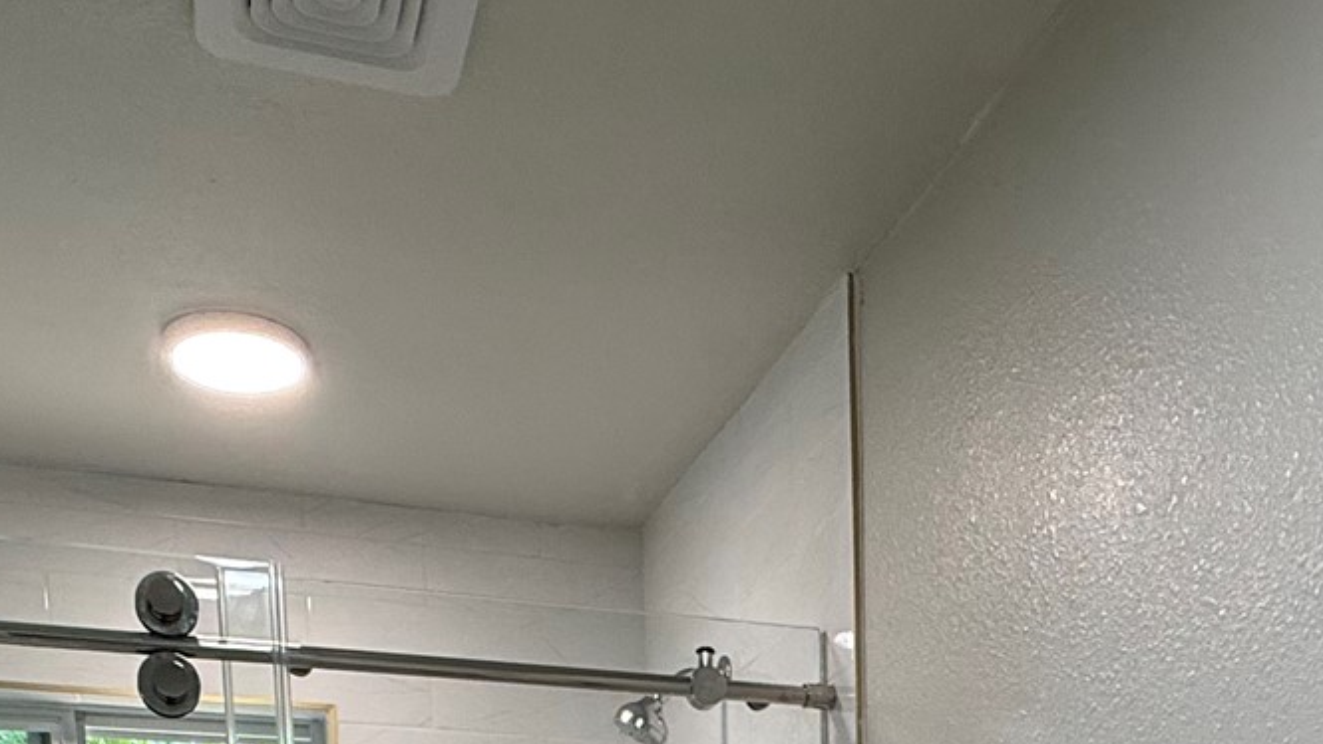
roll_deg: +0.8
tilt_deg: -7.1
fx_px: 1649
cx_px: 772
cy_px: 1363
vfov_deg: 19.0
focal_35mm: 47
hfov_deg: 43.6
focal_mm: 2.22
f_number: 2.2
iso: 125
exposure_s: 1/120
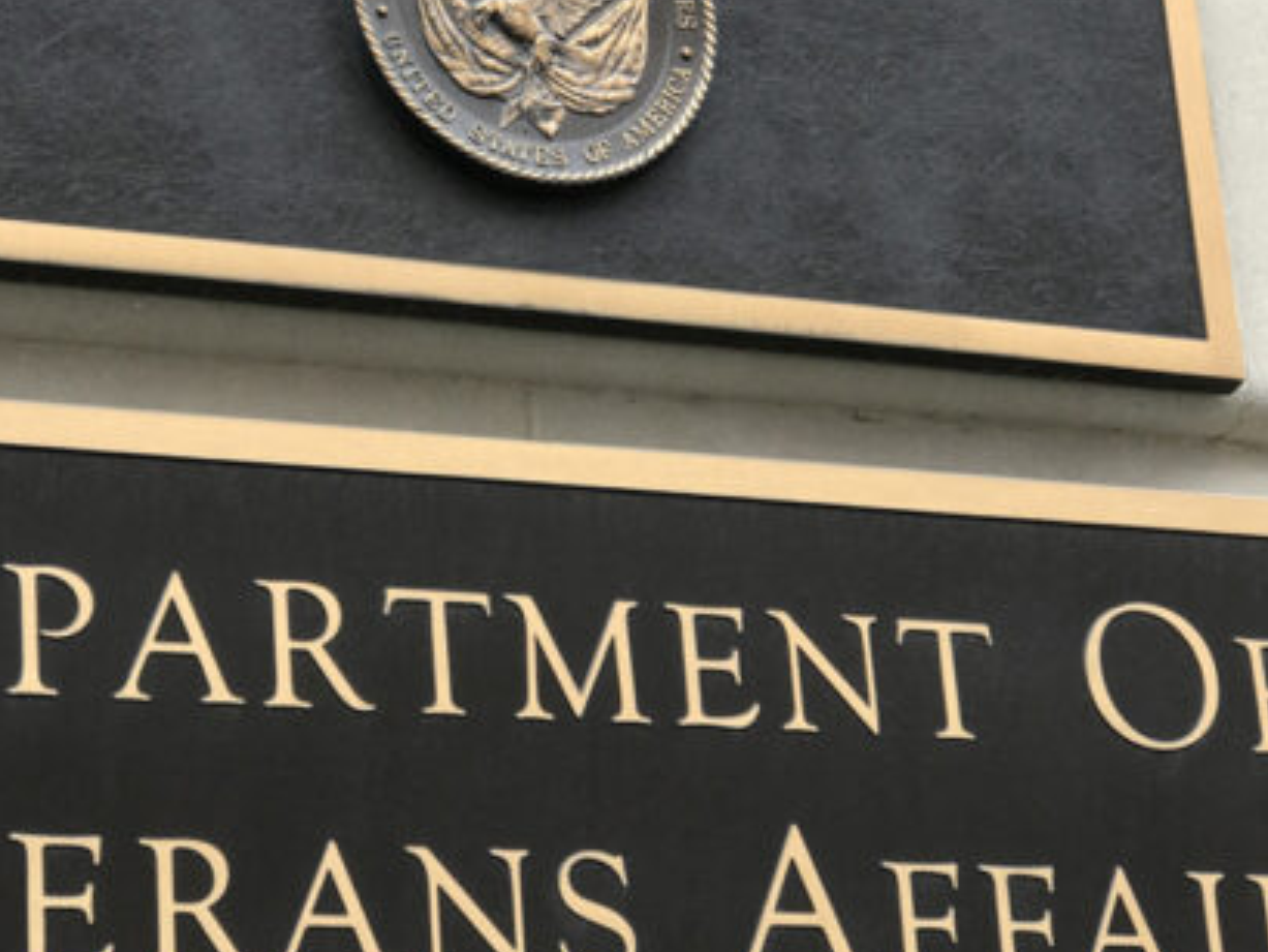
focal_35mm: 107
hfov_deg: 18.3
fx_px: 3921
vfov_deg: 13.8
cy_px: 329
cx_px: 462
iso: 20
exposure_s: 1/153
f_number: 2.8
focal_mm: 6.6
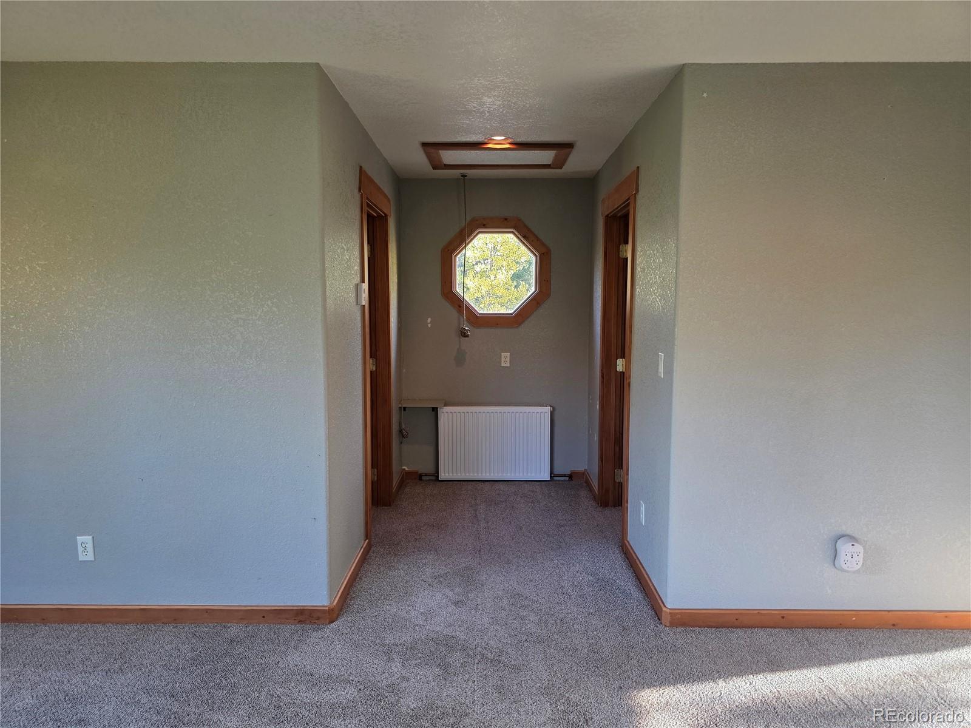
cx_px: 486
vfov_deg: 58.9
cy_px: 364
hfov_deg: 73.9
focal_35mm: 23
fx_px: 645
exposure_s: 1/120
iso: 125
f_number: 1.7
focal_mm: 6.3
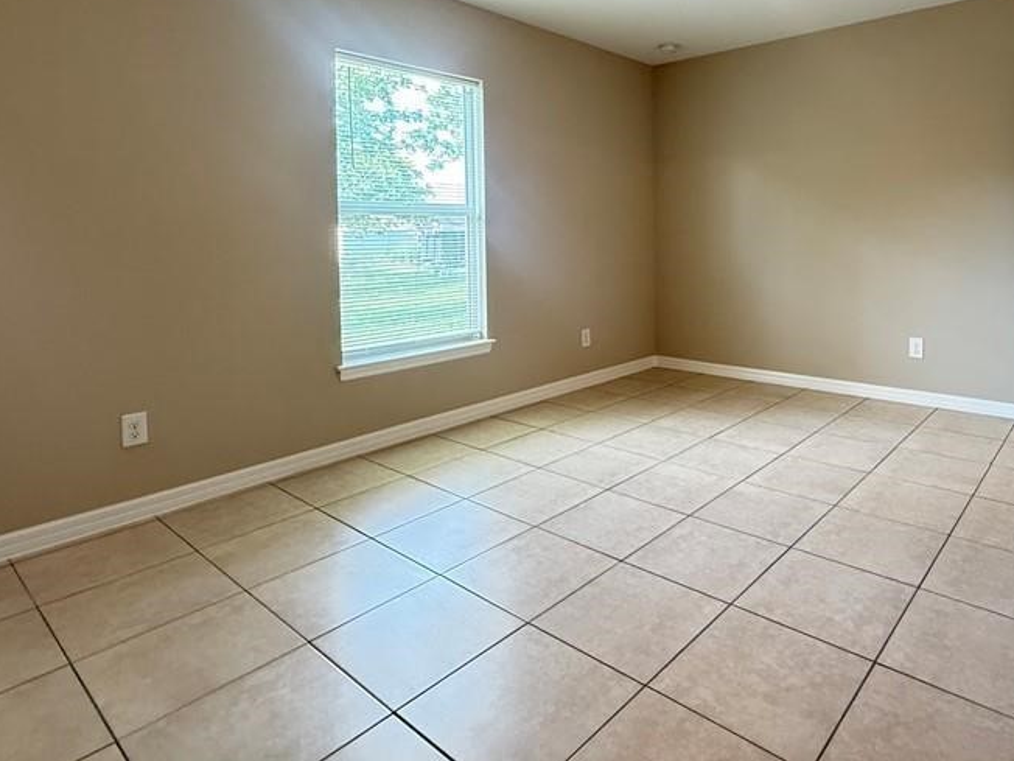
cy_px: 251
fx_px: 644
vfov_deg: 59.6
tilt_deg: -1.1
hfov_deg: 74.9
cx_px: 639
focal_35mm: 22
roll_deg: +0.3
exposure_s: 1/60
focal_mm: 2.22
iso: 500
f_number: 2.2
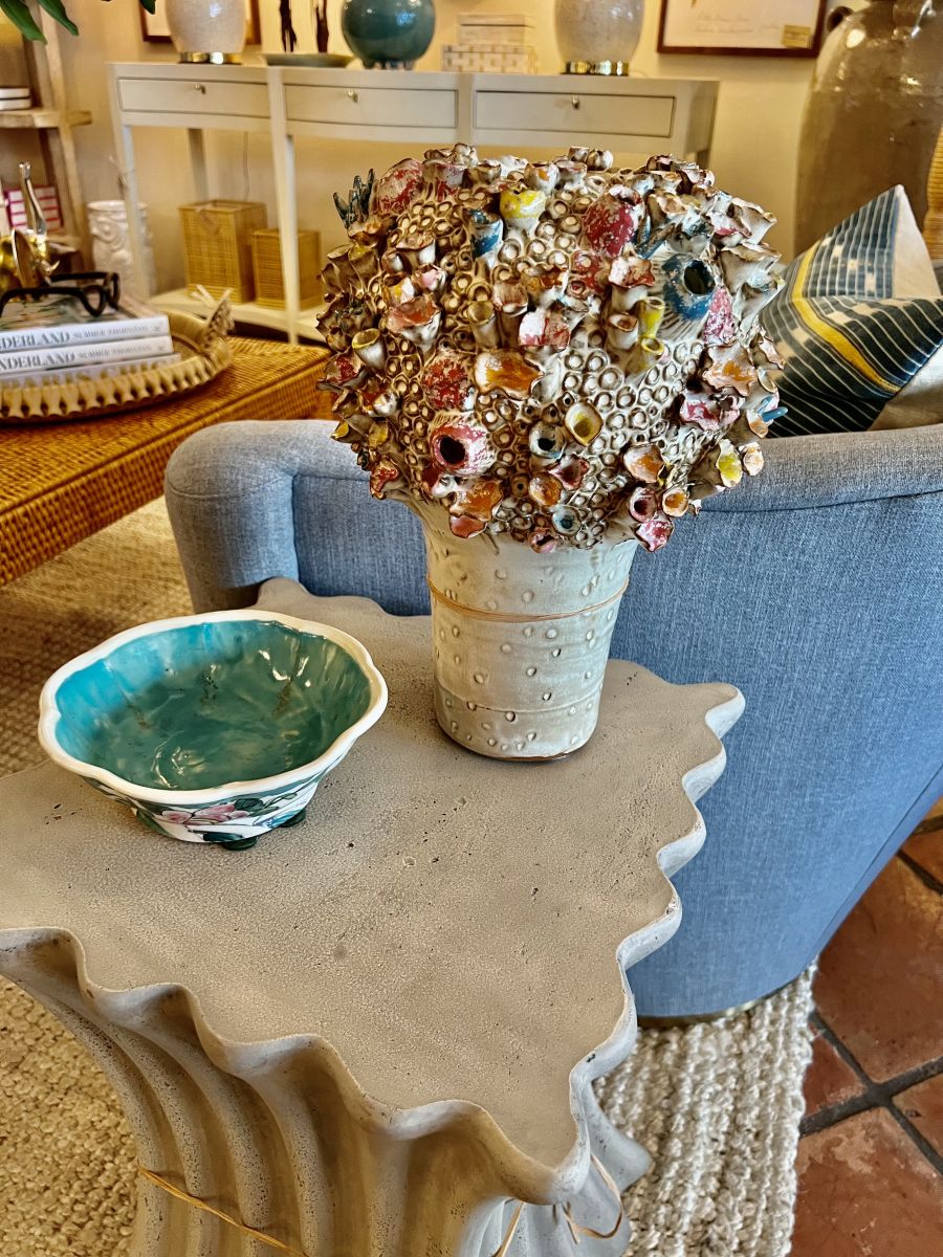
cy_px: 628
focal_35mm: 26
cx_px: 472
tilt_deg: -31.6
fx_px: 944
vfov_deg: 67.3
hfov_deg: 53.1
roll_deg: -0.7
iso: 160
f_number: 1.5
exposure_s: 1/60
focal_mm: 5.7
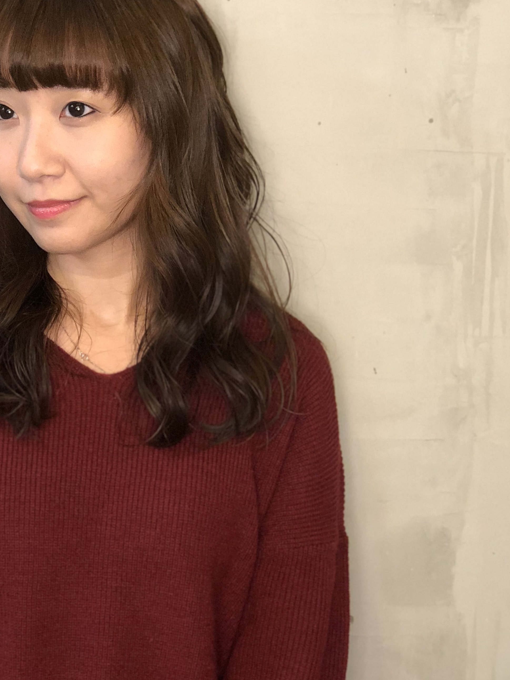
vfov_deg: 24.1
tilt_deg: -10.4
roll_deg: -0.7
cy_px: 338
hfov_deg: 18.2
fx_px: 1591
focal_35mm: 81
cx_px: 217
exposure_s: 1/25
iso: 160
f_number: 2.4
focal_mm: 6
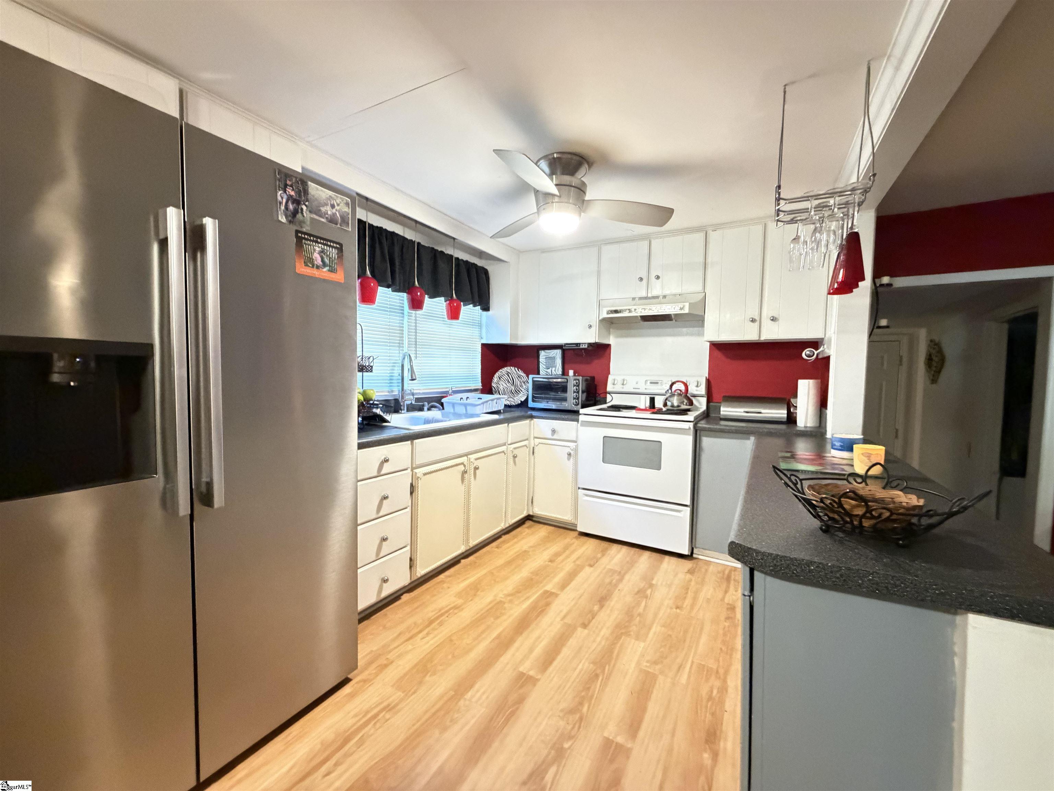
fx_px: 426
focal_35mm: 14
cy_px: 396
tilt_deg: -3.1
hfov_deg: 102.1
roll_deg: -0.9
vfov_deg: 85.7
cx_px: 527
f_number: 2.2
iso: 1600
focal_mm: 2.22
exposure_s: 1/30
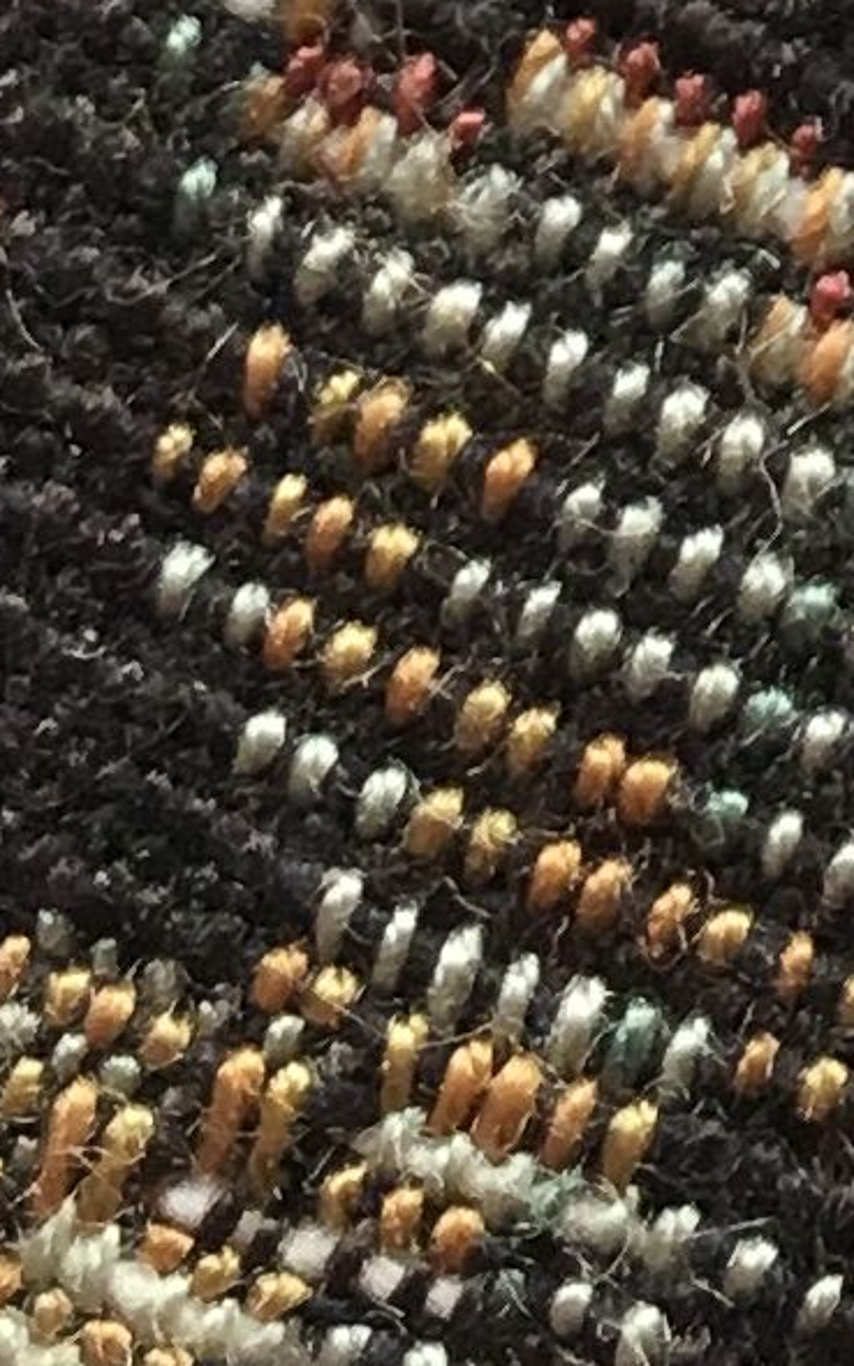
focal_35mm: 210
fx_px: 7816
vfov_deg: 9.4
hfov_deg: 5.9
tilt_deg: -79.9
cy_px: -1320
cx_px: 2206
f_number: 2.2
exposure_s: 1/33
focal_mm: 4.15
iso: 25
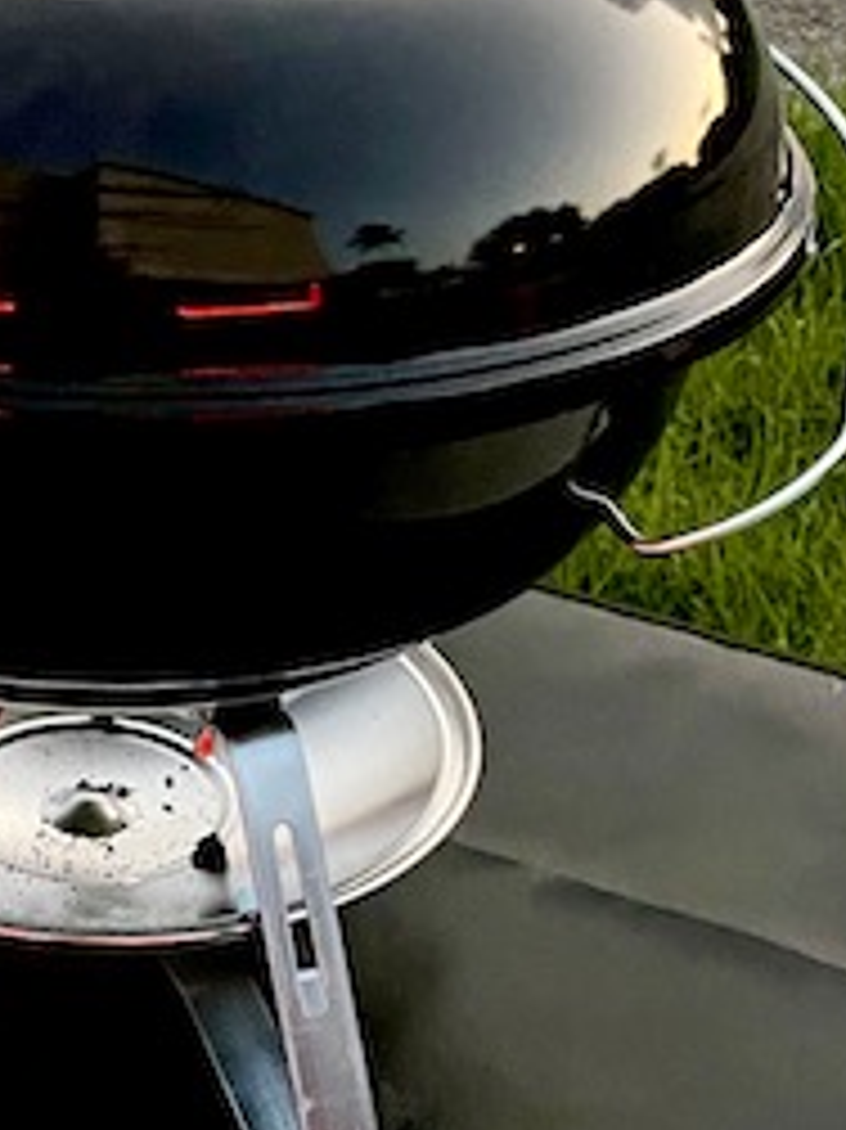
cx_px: -40
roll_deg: -0.9
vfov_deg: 22.6
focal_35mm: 83
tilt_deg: -15.0
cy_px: 0
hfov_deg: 17.3
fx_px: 2707
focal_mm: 5.1
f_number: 1.6
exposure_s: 1/30
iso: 800
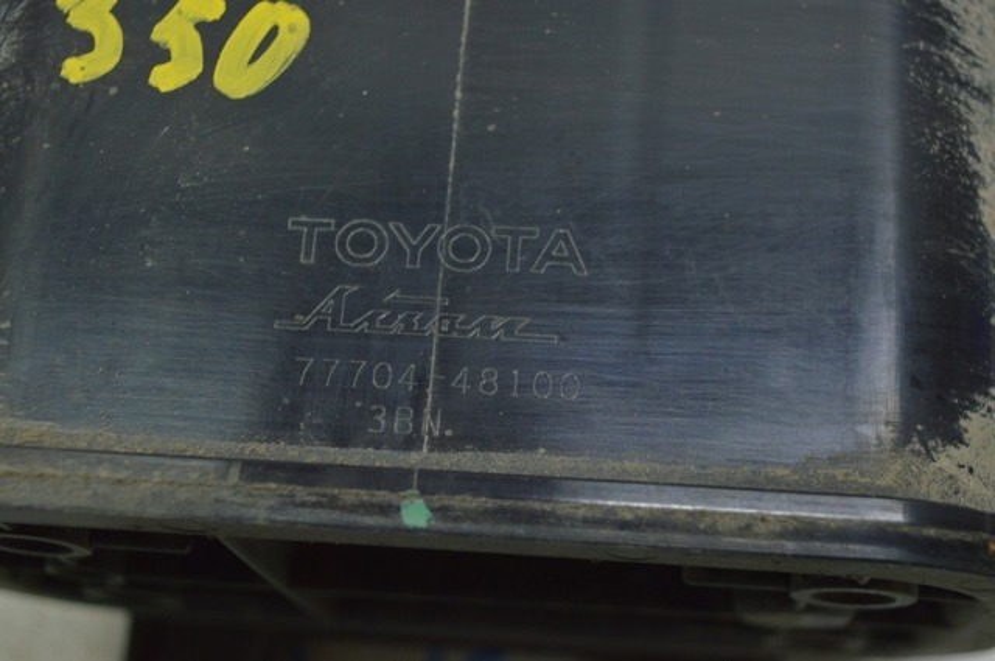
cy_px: 330
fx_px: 1656
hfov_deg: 33.4
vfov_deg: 22.6
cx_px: 498
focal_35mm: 60
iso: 400
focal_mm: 40
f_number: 4.8
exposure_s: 1/40
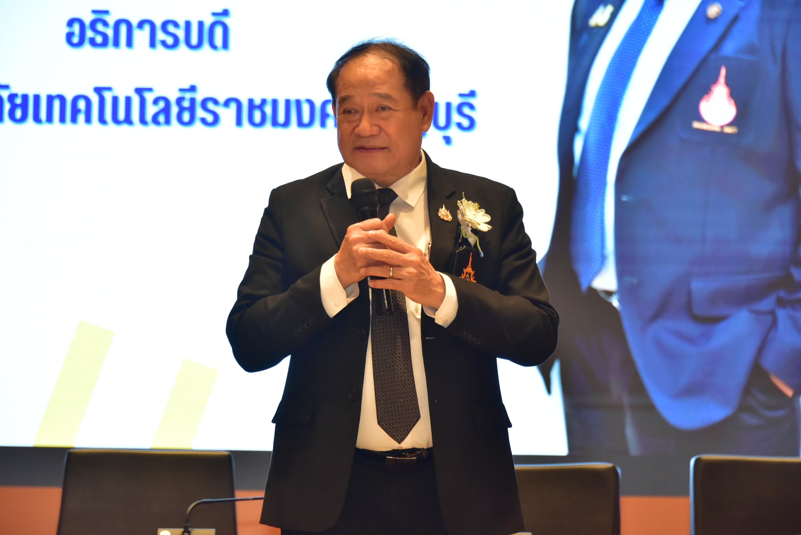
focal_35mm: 135
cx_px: 400
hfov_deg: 15.2
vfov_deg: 10.2
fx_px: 3005
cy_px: 268
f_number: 5.6
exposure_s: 1/125
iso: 4000
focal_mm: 135
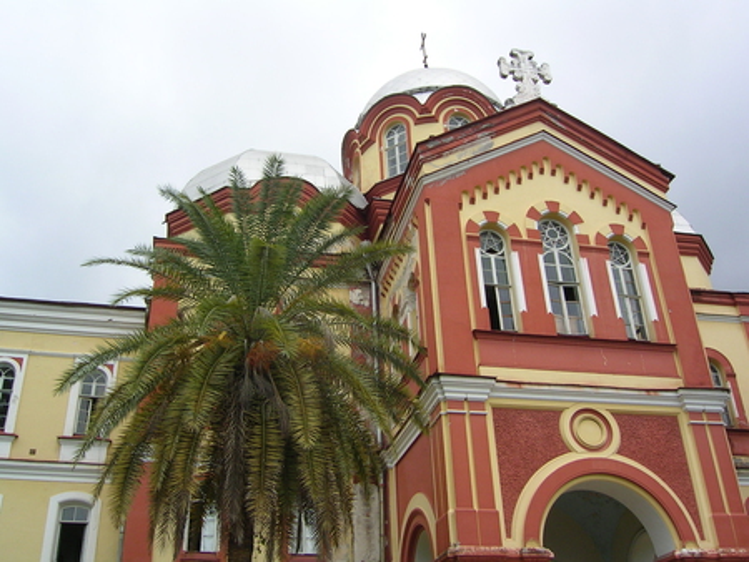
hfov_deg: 51.3
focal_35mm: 36
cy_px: 281
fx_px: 779
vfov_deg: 39.7
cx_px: 374
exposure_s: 1/349
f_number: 4.8
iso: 50
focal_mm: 5.6
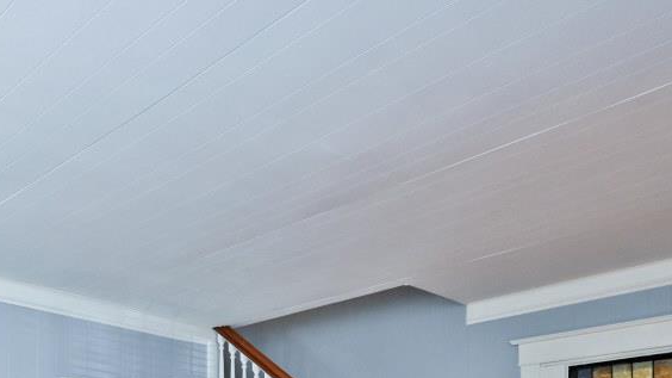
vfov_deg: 25.7
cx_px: 80
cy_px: 501
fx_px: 695
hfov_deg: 47.0
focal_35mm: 39
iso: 200
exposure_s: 1/60
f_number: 4.5
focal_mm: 14
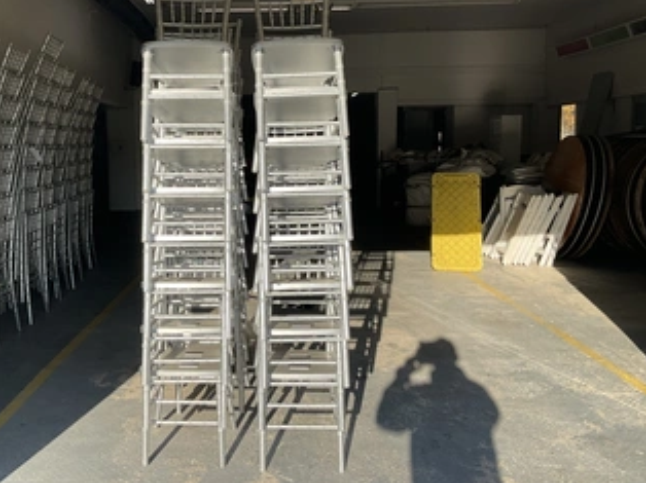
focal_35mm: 37
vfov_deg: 38.5
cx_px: 251
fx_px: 690
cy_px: 206
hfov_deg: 49.8
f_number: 1.8
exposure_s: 1/1144
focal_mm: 3
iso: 25
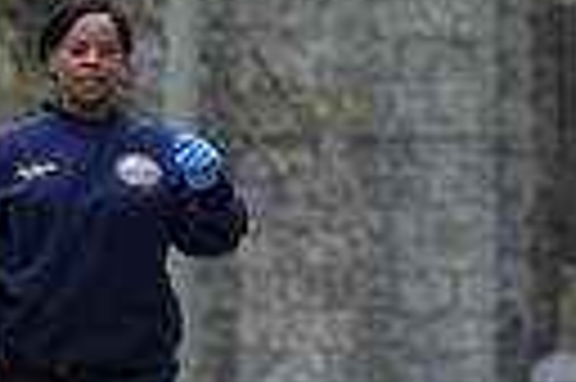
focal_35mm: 959
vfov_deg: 1.4
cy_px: -34
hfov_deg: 2.2
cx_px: 252
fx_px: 15324
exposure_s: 1/1000
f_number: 6.3
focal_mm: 189
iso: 1000
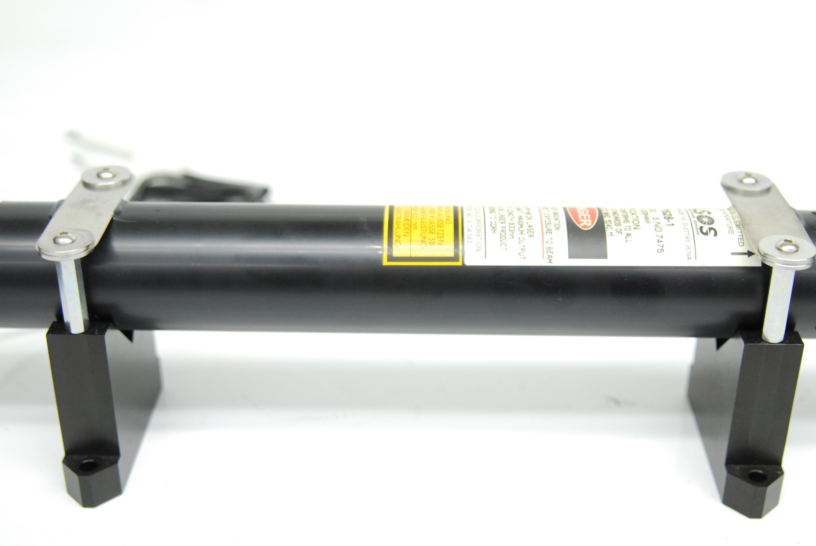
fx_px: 1191
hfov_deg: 37.8
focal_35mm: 52
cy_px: 273
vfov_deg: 25.8
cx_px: 408
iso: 800
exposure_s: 1/100
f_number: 3.2
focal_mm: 35
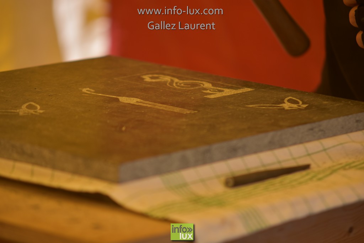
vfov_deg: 6.1
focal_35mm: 225
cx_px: 182
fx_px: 2275
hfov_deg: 9.1
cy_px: 122
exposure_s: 1/320
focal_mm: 150
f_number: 2.8
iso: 100
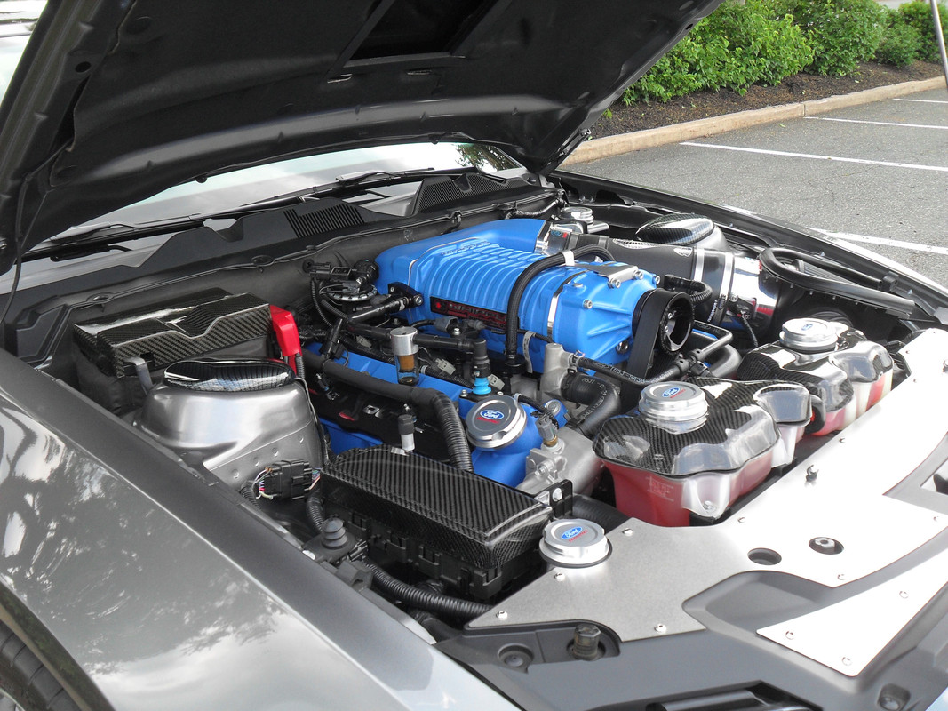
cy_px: 356
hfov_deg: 52.6
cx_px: 474
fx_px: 958
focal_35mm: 35
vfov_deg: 40.7
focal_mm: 6.2
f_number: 2.8
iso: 100
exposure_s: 1/180
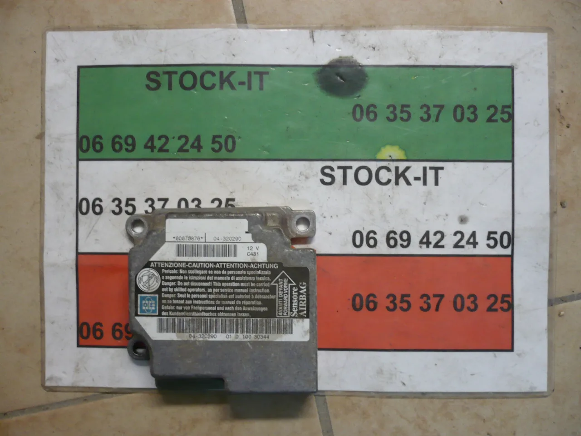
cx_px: 290
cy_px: 218
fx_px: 587
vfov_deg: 40.7
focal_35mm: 35
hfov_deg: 52.6
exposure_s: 1/13
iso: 200
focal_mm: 5.8
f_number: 2.8
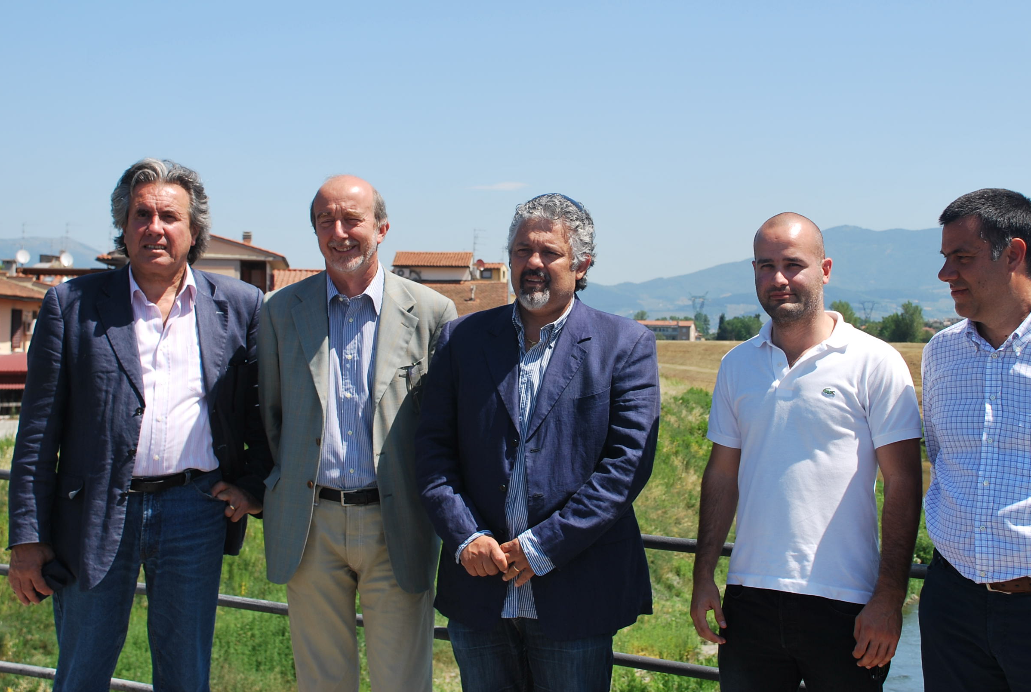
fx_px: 1664
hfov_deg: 34.4
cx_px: 570
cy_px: 294
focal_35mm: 58
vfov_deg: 23.5
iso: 100
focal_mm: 32
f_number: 8
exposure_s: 1/250
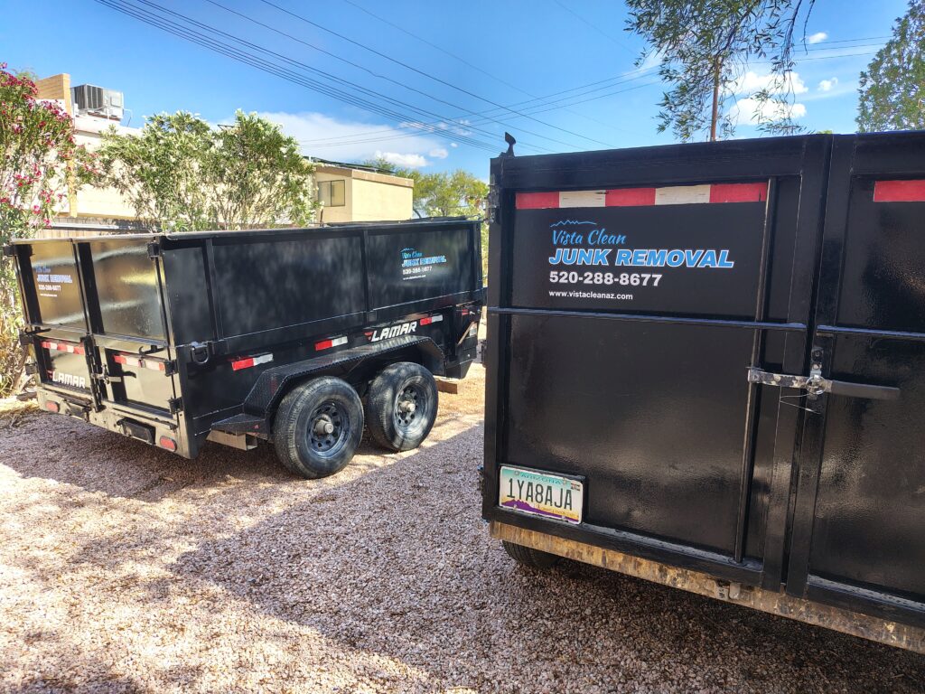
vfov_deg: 56.8
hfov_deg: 71.6
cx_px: 462
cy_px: 347
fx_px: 641
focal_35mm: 24
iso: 100
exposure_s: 1/172
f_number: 1.8
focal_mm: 5.56
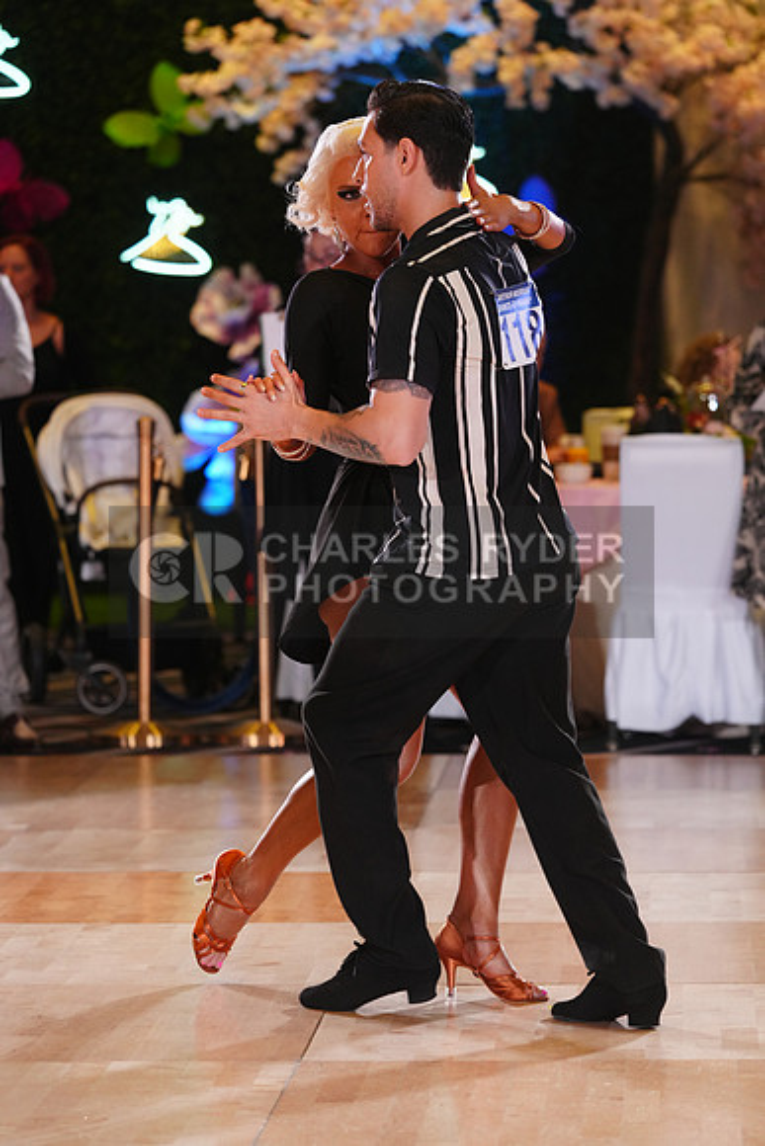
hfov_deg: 9.0
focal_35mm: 153
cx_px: 382
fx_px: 4874
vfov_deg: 13.4
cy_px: 573
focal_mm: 153
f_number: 4
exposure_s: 1/400
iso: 2000
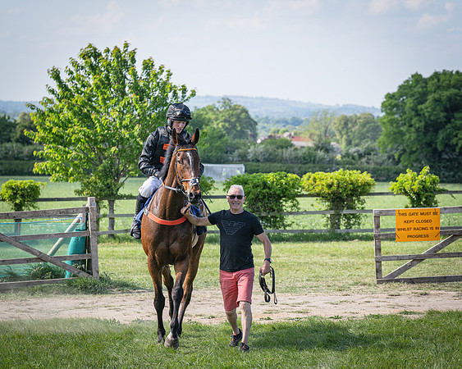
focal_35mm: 169
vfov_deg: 9.1
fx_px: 2309
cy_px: 154
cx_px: 191
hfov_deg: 11.4
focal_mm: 120
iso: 320
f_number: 5.6
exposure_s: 1/1000
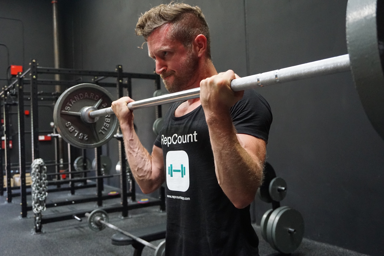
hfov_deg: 57.2
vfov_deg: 40.0
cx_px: 192
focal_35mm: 33
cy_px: 128
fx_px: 352
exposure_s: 1/200
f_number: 4
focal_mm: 22
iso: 3200
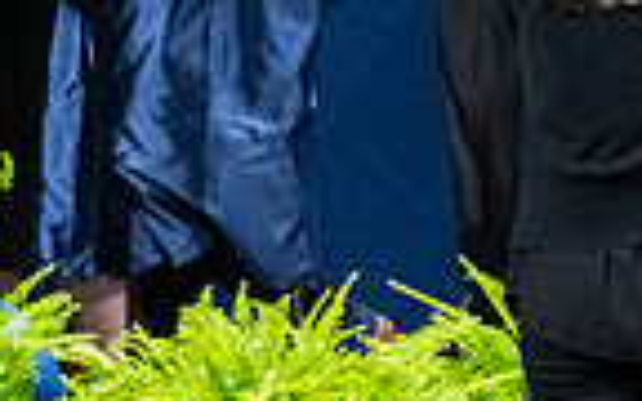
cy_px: -23
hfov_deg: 1.5
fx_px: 25283
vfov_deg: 0.9
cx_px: 240
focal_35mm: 1445
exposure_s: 1/200
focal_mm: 200
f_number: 4
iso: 2000
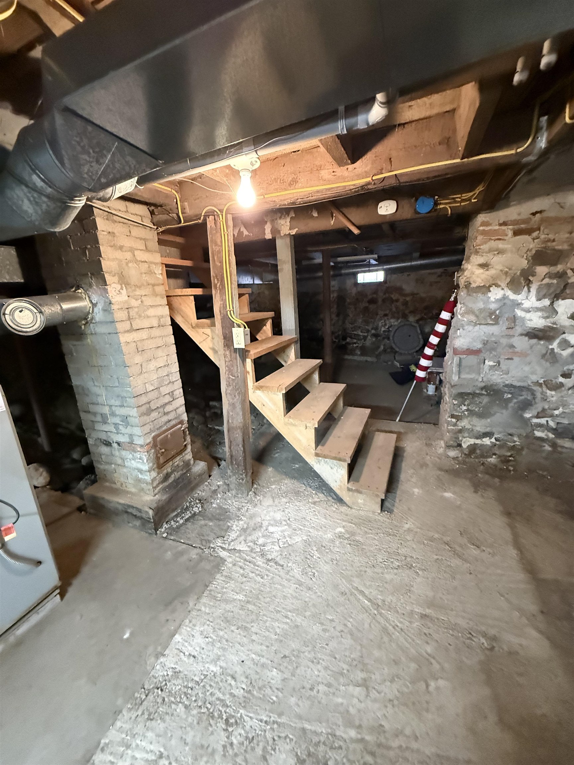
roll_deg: +1.1
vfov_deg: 102.1
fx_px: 310
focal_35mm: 14
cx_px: 287
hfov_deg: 85.7
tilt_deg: -15.1
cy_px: 382
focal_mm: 2.22
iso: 1250
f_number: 2.2
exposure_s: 1/60
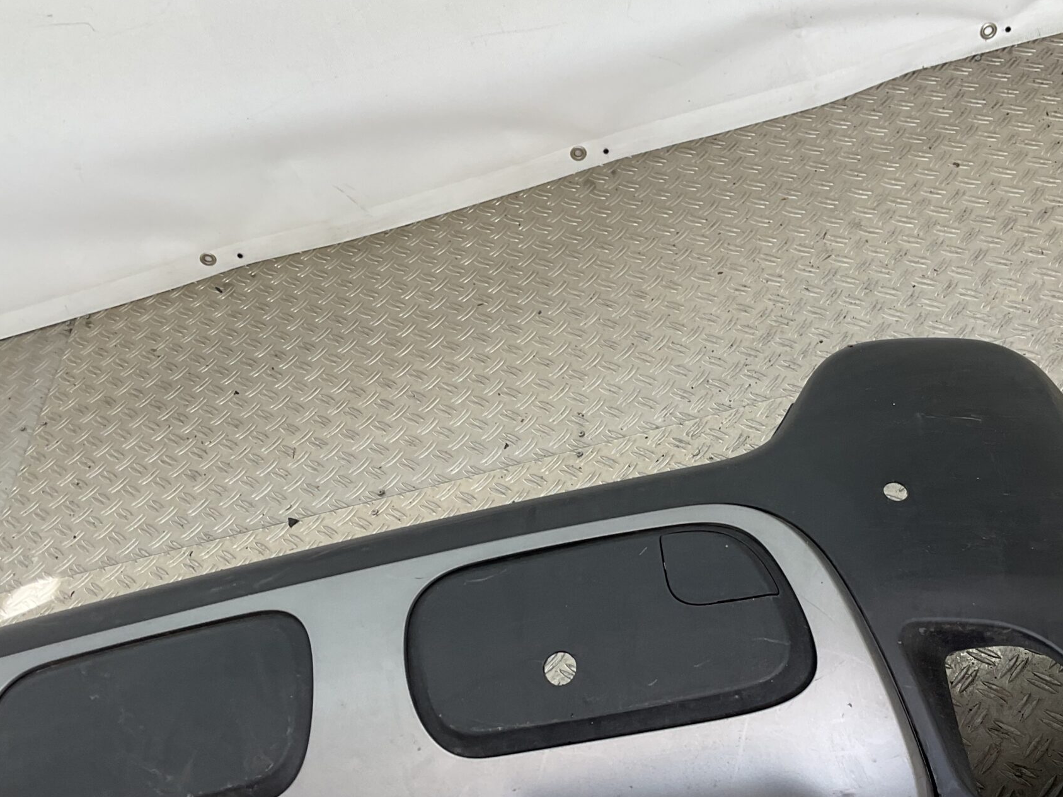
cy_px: 516
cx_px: 664
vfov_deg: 32.7
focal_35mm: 44
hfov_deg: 42.6
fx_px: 1351
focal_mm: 3
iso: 16
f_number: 1.8
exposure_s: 1/111
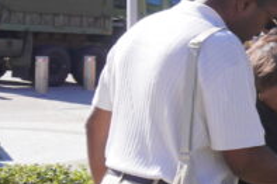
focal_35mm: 125
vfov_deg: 10.9
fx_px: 961
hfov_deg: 13.0
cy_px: 53
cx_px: 640
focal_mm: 16
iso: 100
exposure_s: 1/500
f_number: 4
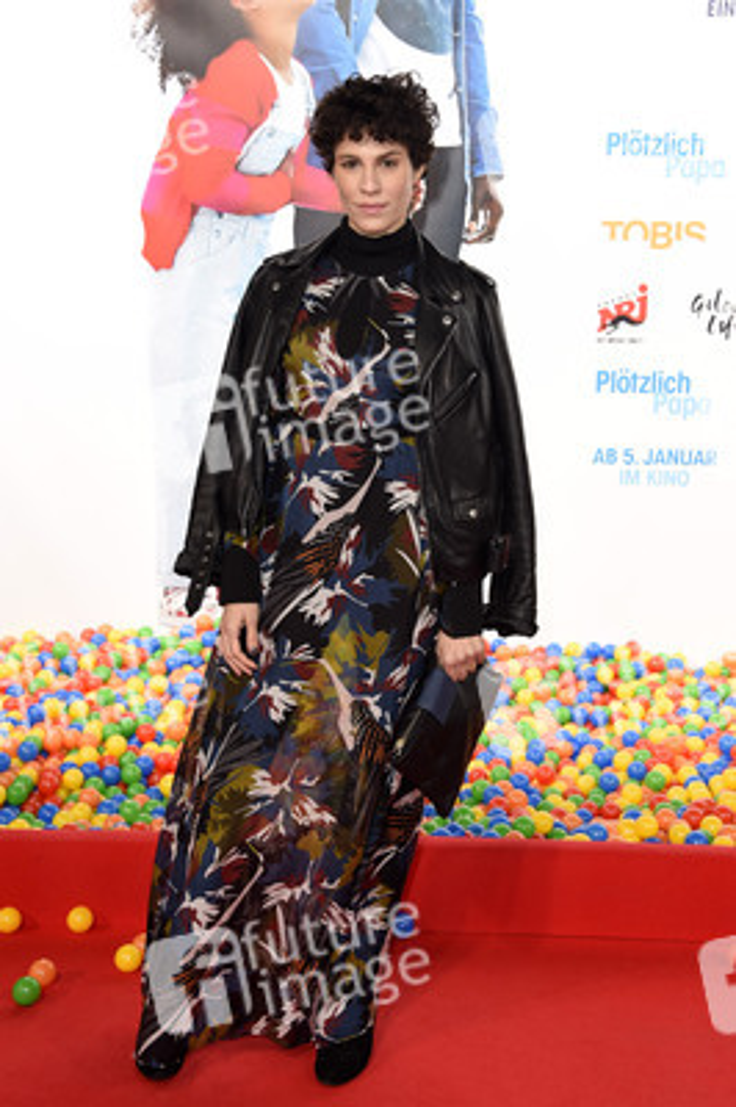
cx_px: 368
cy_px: 554
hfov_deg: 28.0
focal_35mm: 48
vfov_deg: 41.1
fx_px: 1474
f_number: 5.6
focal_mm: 48
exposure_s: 1/200
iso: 500
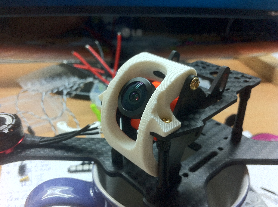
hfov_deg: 52.7
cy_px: 104
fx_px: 281
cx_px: 139
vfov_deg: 40.6
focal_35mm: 35
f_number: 2.8
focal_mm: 3.85
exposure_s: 1/15
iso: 125
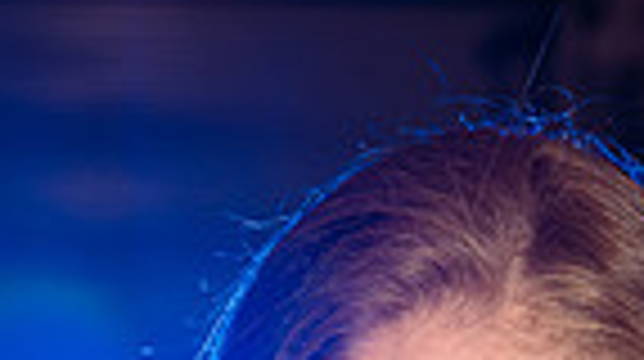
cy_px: 945
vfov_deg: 5.8
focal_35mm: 198
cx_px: 401
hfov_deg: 10.9
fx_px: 3377
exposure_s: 1/250
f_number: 5
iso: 320
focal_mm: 60
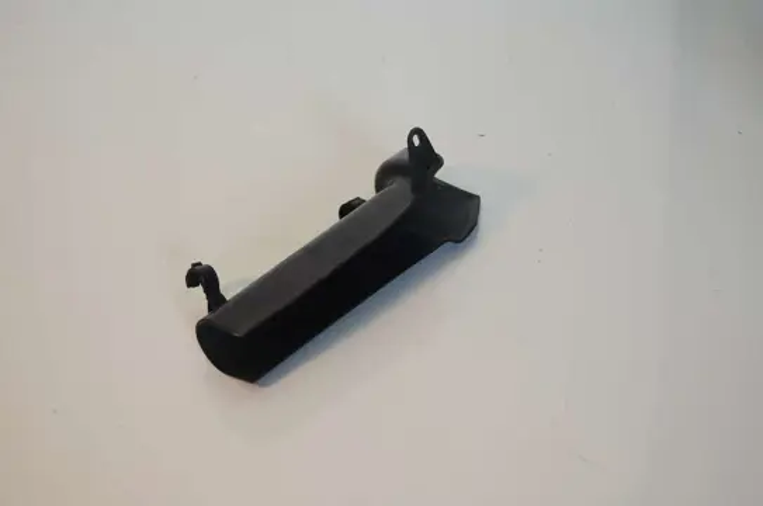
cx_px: 382
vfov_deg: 21.5
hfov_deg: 31.9
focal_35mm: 63
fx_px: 1333
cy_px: 253
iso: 400
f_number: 5.3
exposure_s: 1/100
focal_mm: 42
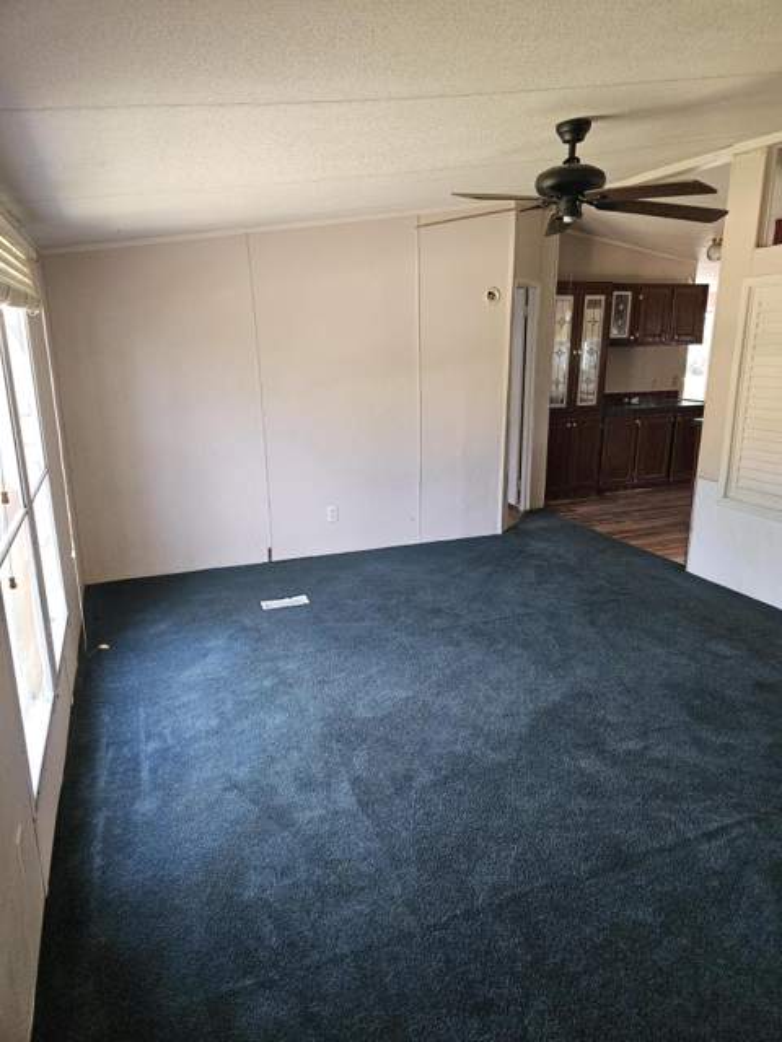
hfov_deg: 58.9
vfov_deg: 73.9
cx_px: 391
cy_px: 521
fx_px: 693
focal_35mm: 23
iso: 100
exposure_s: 1/60
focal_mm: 5.4
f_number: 1.8
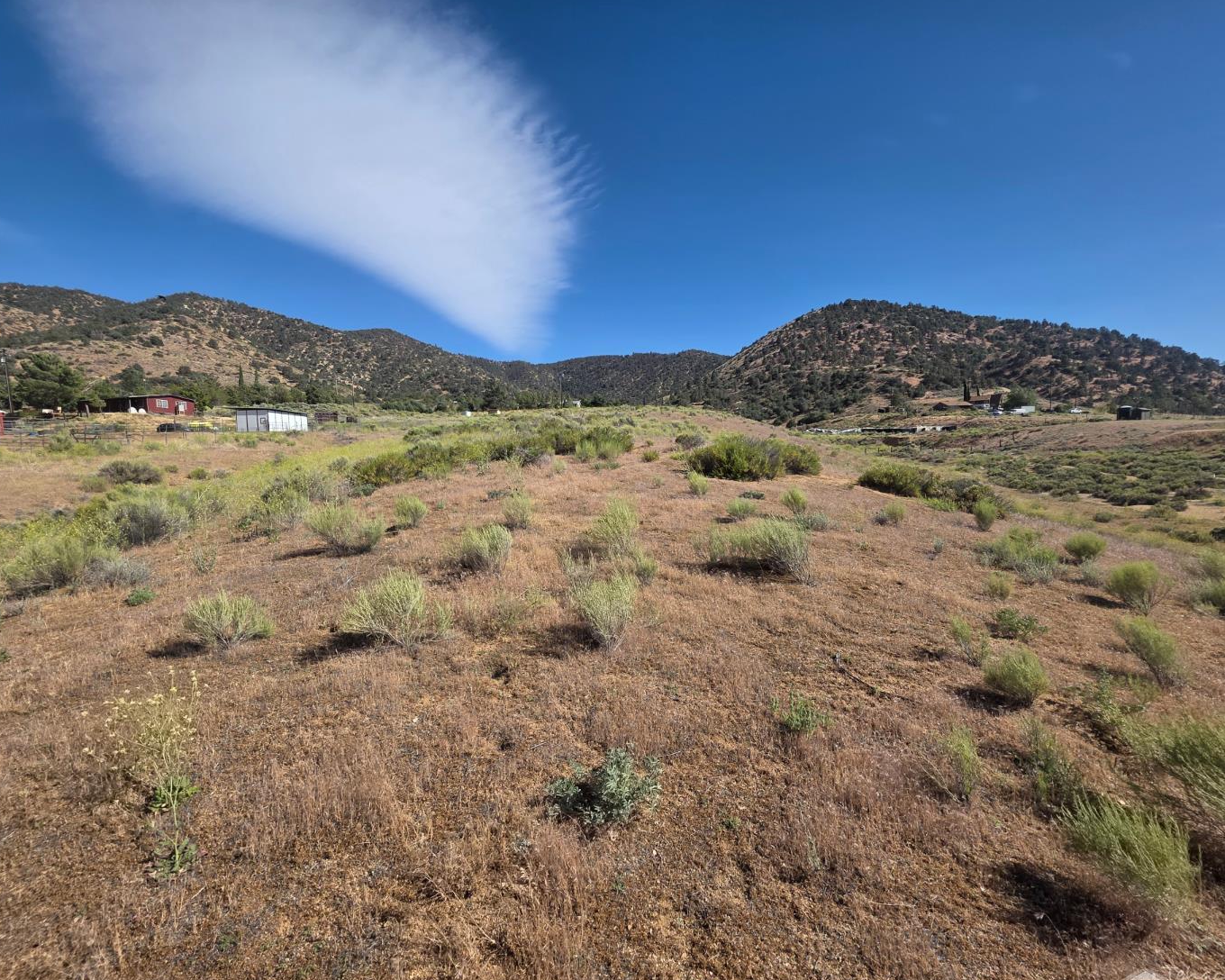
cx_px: 604
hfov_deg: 100.7
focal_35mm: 14
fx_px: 508
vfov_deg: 88.0
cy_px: 501
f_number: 1.9
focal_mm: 2.2
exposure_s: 1/2378
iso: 40
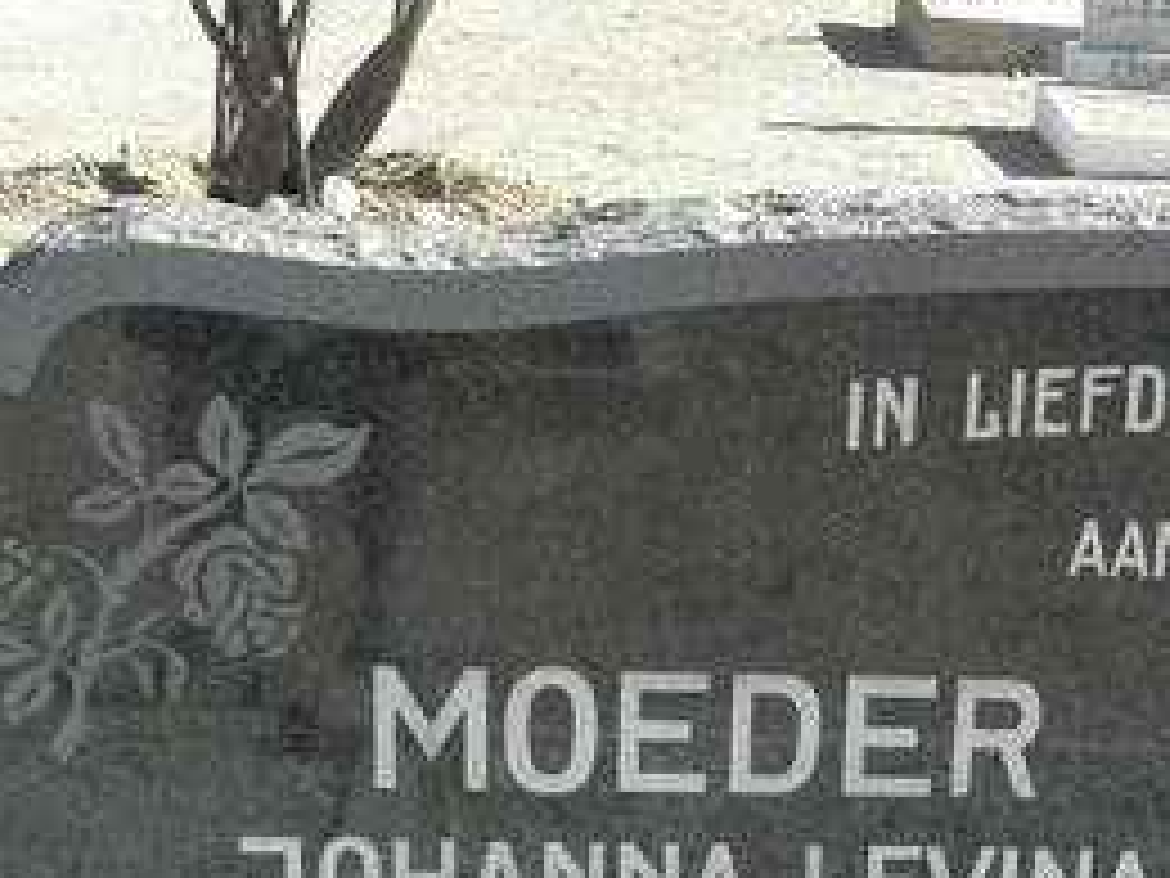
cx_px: 1076
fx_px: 2704
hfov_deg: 23.7
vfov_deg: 18.0
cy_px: 887
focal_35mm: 80
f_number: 5.6
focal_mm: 4.6
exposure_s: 1/125
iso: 64
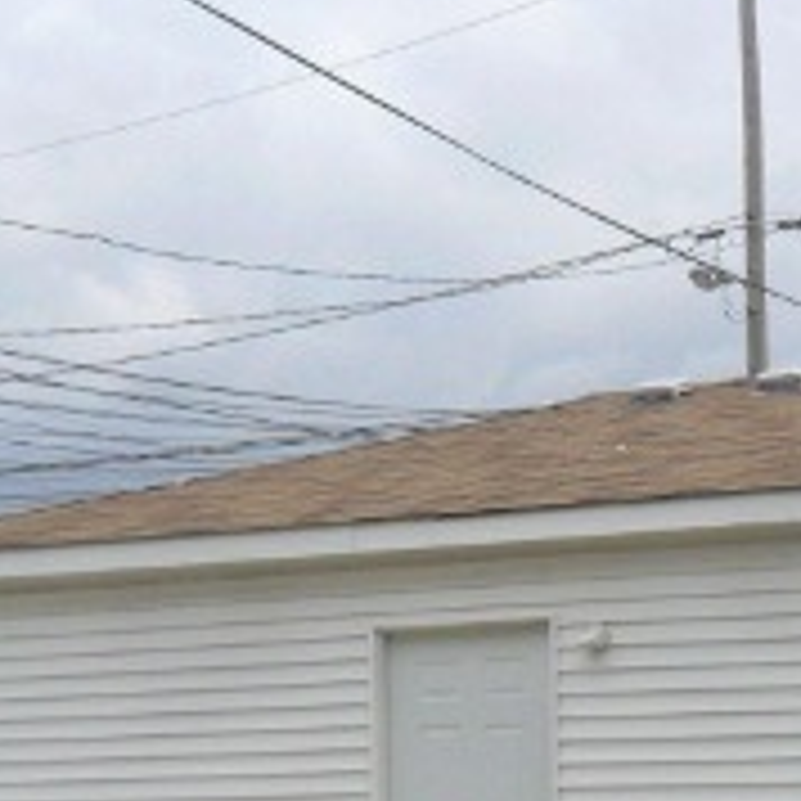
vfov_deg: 20.1
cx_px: 846
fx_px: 2251
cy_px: 576
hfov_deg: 19.4
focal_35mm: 86
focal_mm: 4.9
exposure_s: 1/180
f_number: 8.9
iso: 100
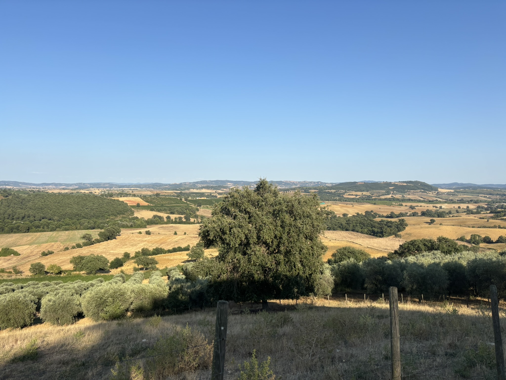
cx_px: 253
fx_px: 380
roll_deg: -0.1
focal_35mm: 26
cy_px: 190
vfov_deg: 53.1
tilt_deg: -0.9
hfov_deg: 67.3
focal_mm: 5.96
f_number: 1.6
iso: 50
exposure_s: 1/3021
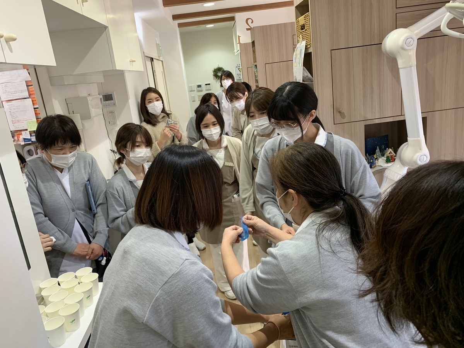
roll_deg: +7.1
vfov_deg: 53.1
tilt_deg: -13.8
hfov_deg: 67.3
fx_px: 349
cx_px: 232
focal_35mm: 26
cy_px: 174
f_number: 1.8
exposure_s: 1/91
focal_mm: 4.25
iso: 100
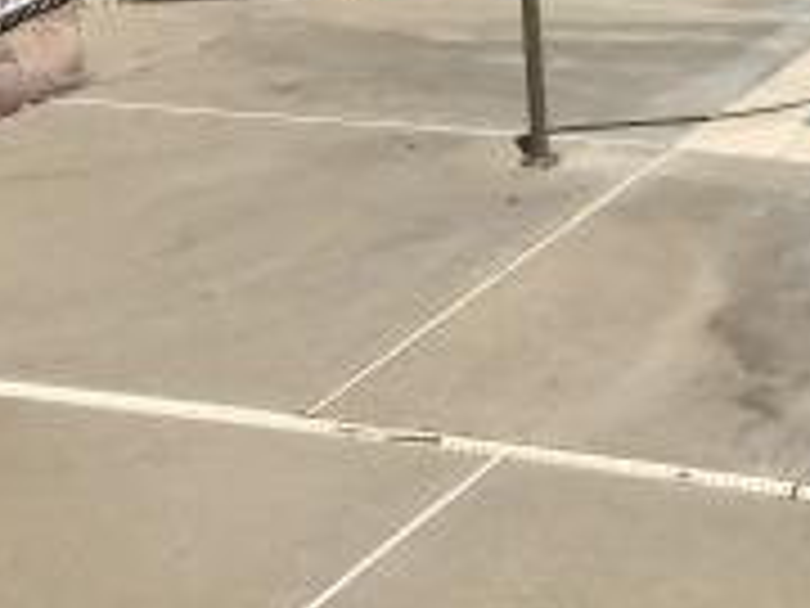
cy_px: -72
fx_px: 2410
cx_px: 738
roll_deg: -1.3
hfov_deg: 18.7
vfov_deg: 14.0
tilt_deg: -9.9
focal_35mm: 103
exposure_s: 1/4405
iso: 32
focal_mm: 4.15
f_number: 2.2
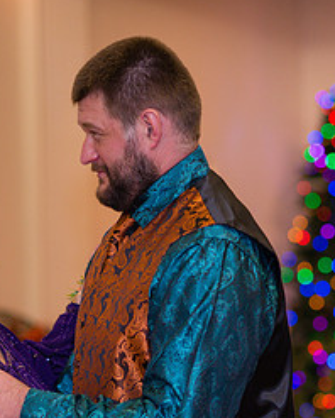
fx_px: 2315
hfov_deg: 8.3
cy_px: 317
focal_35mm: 187
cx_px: 140
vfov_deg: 10.3
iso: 640
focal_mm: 85
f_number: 2.2
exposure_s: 1/125
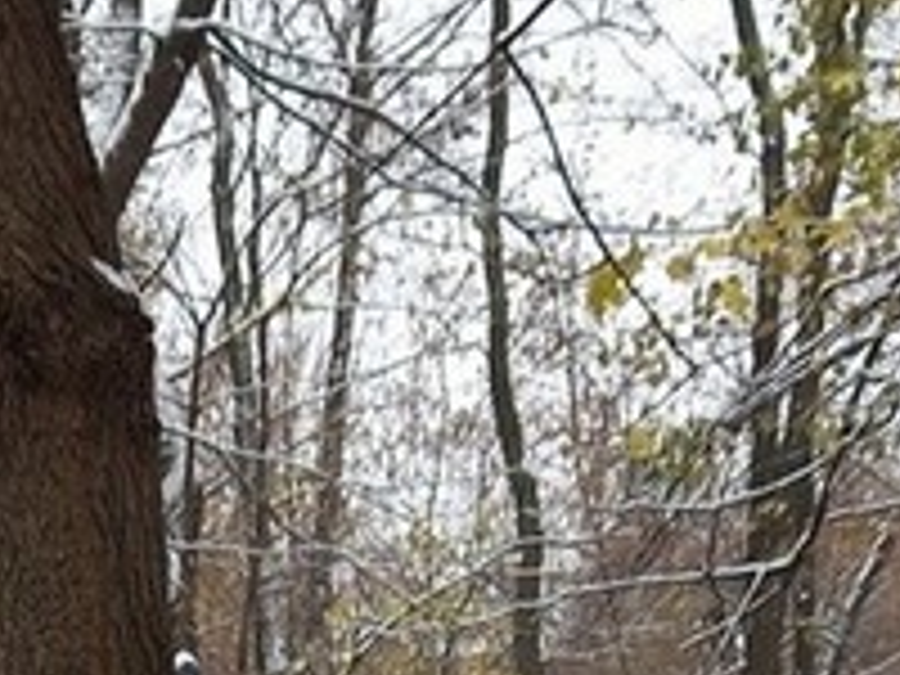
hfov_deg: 15.4
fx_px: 3328
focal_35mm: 128
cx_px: 270
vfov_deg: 10.8
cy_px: 1269
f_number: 2
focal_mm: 4.6
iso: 50
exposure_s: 1/50
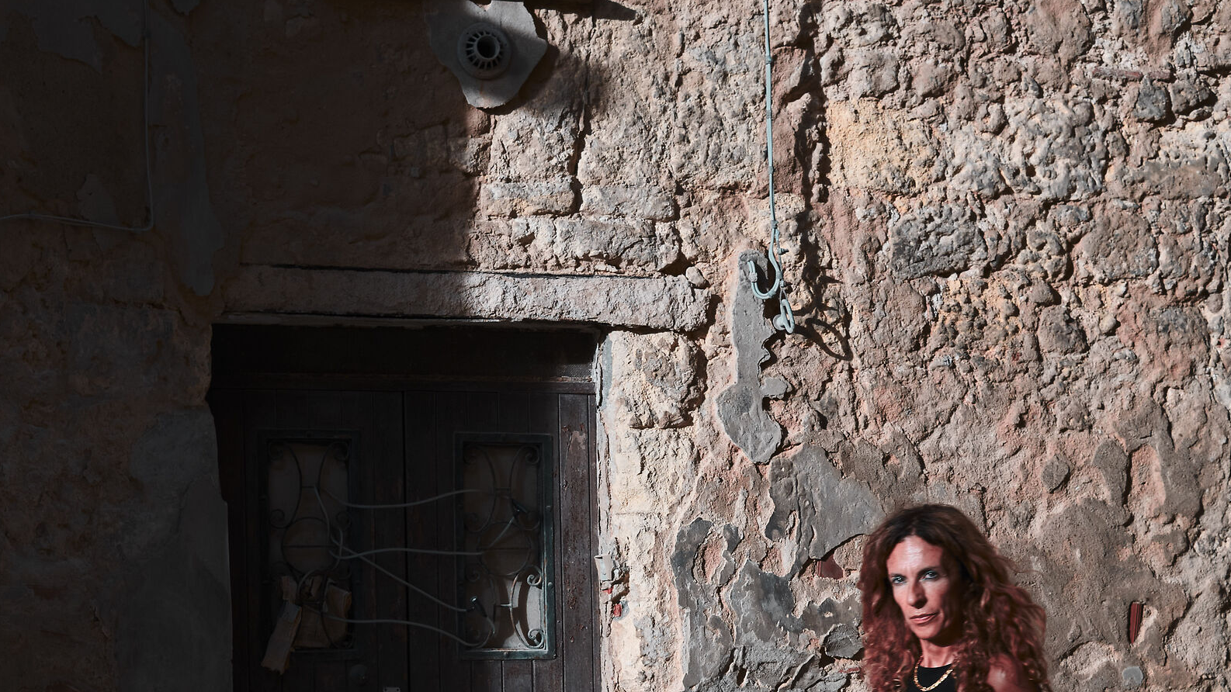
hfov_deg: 32.4
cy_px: 655
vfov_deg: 18.2
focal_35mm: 65
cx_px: 612
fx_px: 2122
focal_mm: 27
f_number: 8
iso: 160
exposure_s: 1/250
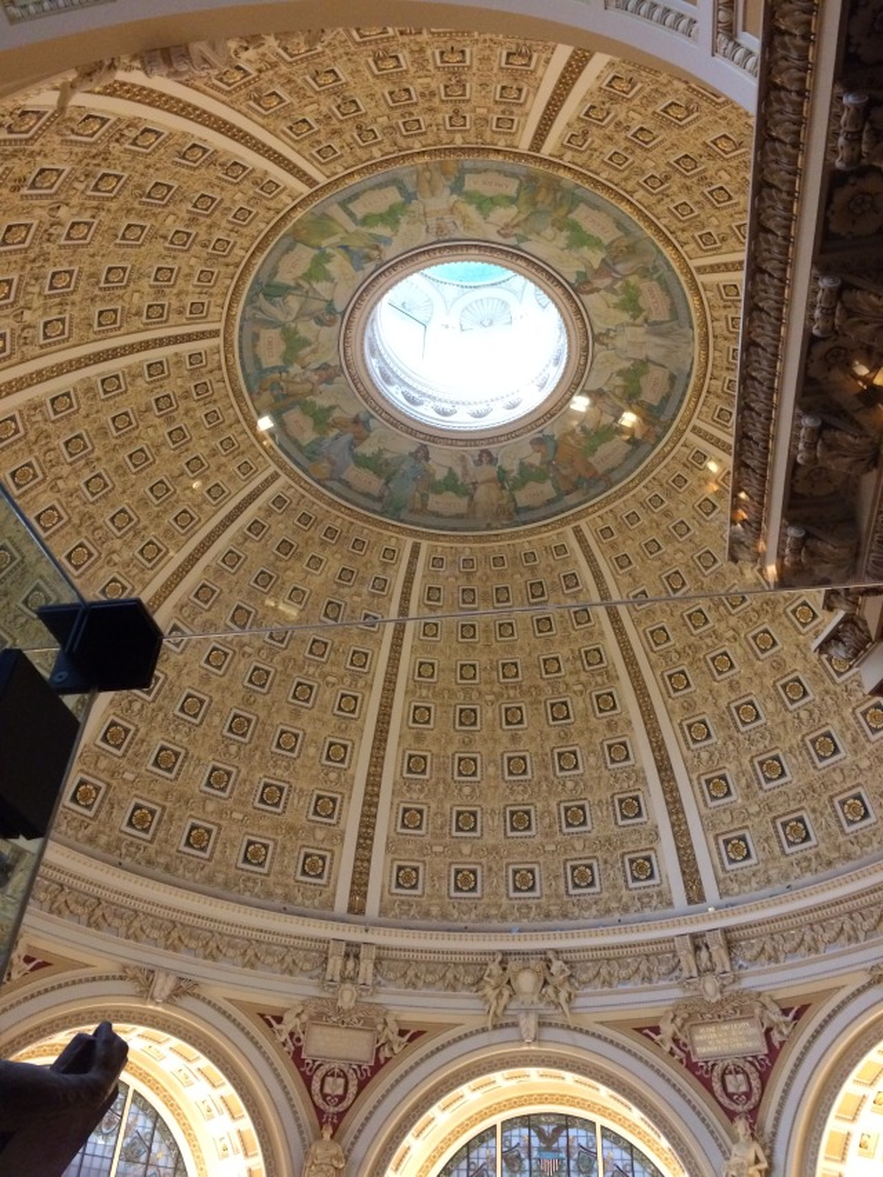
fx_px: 986
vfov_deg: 61.7
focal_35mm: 29
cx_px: 442
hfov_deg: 48.2
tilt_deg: +39.9
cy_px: 588
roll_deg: -1.9
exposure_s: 1/30
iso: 320
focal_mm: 4.15
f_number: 2.2
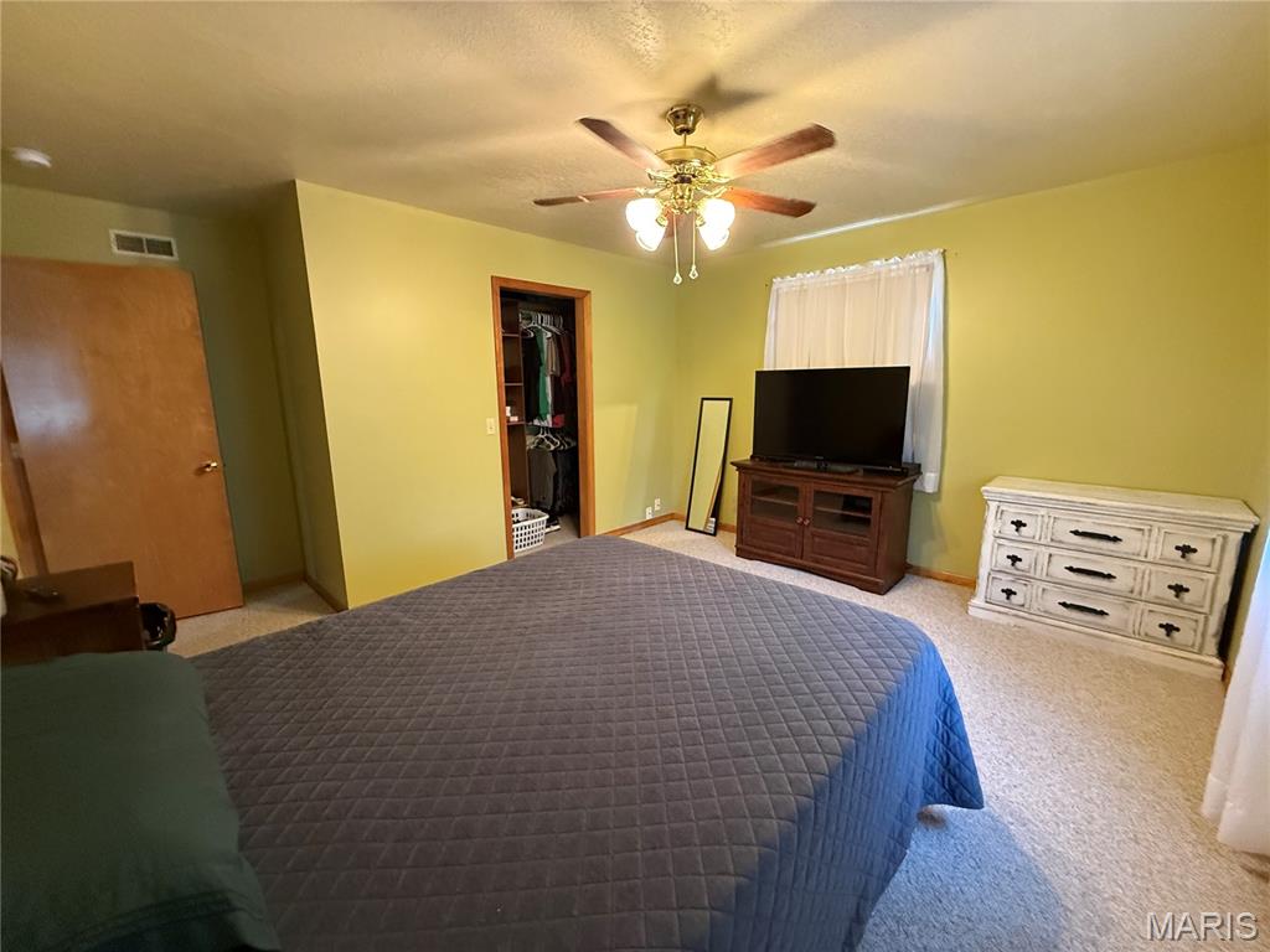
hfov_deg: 102.1
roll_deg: +1.3
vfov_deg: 85.7
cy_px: 476
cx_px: 635
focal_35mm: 14
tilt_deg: -10.2
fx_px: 514
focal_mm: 2.22
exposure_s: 1/60
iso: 640
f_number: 2.2
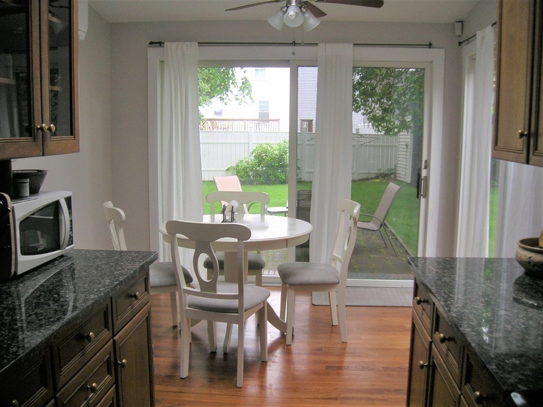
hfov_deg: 54.0
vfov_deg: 41.8
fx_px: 533
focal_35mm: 34
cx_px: 272
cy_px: 204
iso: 50
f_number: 2.9
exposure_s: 1/61.6
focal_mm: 5.7
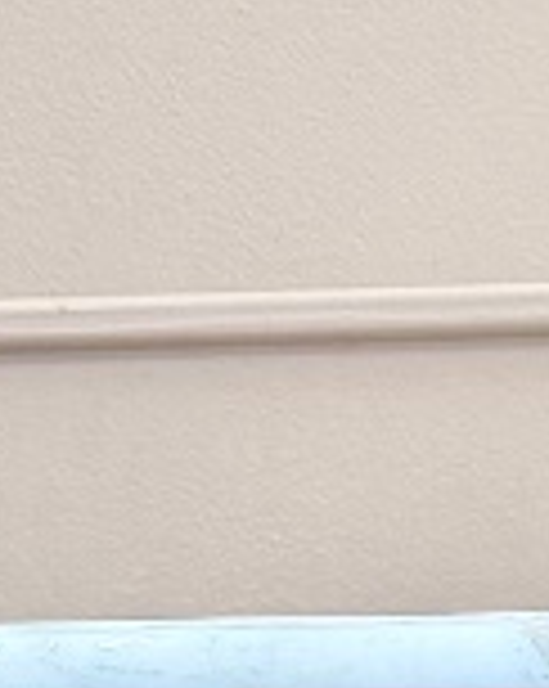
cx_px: 1026
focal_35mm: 184
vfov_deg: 10.4
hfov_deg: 8.1
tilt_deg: -0.8
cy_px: 782
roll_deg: +1.8
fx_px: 3745
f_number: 1.78
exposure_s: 1/75
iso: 200
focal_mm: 6.76
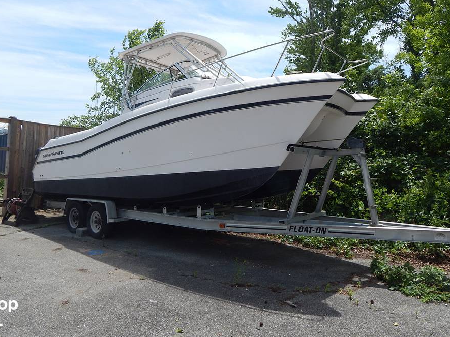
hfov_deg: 67.3
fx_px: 338
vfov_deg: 52.9
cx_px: 232
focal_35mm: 26
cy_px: 147
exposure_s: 1/500
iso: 125
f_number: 6
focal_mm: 4
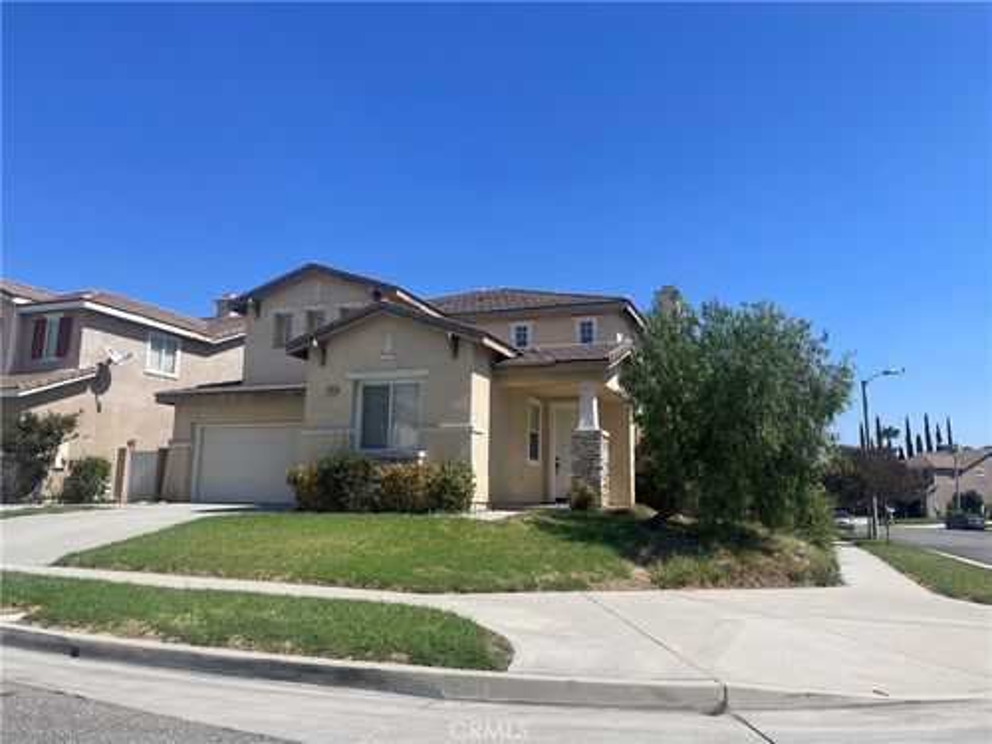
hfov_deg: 67.3
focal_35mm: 26
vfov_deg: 53.1
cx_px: 496
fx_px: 745
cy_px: 372
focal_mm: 4.2
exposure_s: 1/3861
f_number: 1.6
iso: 32
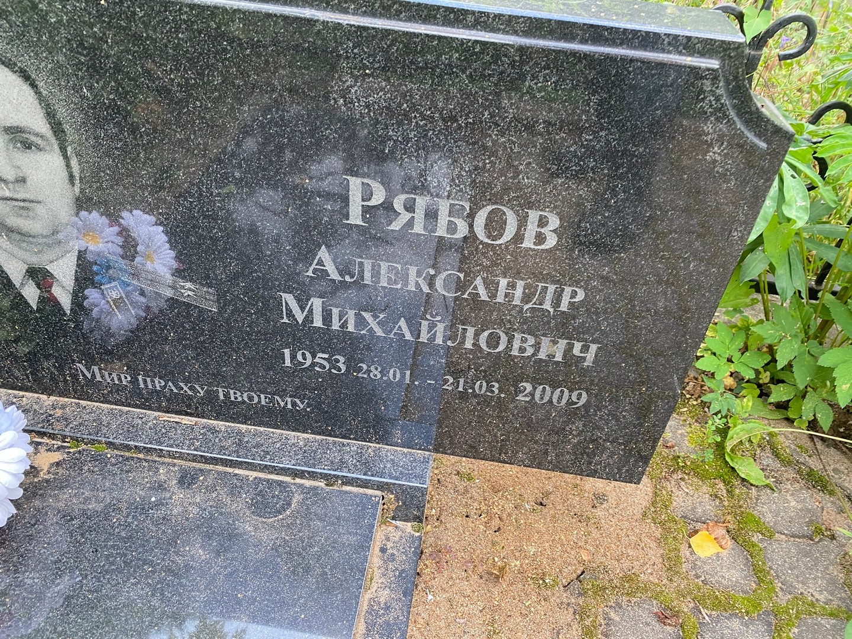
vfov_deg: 53.1
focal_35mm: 26
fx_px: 640
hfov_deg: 67.3
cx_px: 426
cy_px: 320
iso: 125
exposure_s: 1/92
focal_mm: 4.25
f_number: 1.8
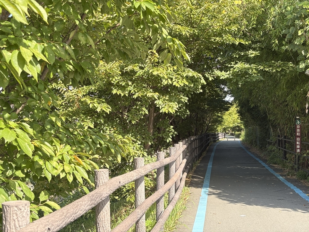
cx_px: 154
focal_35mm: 52
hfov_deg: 36.8
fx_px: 464
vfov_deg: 28.0
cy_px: 116
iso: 50
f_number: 1.6
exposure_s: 1/250
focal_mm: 5.96
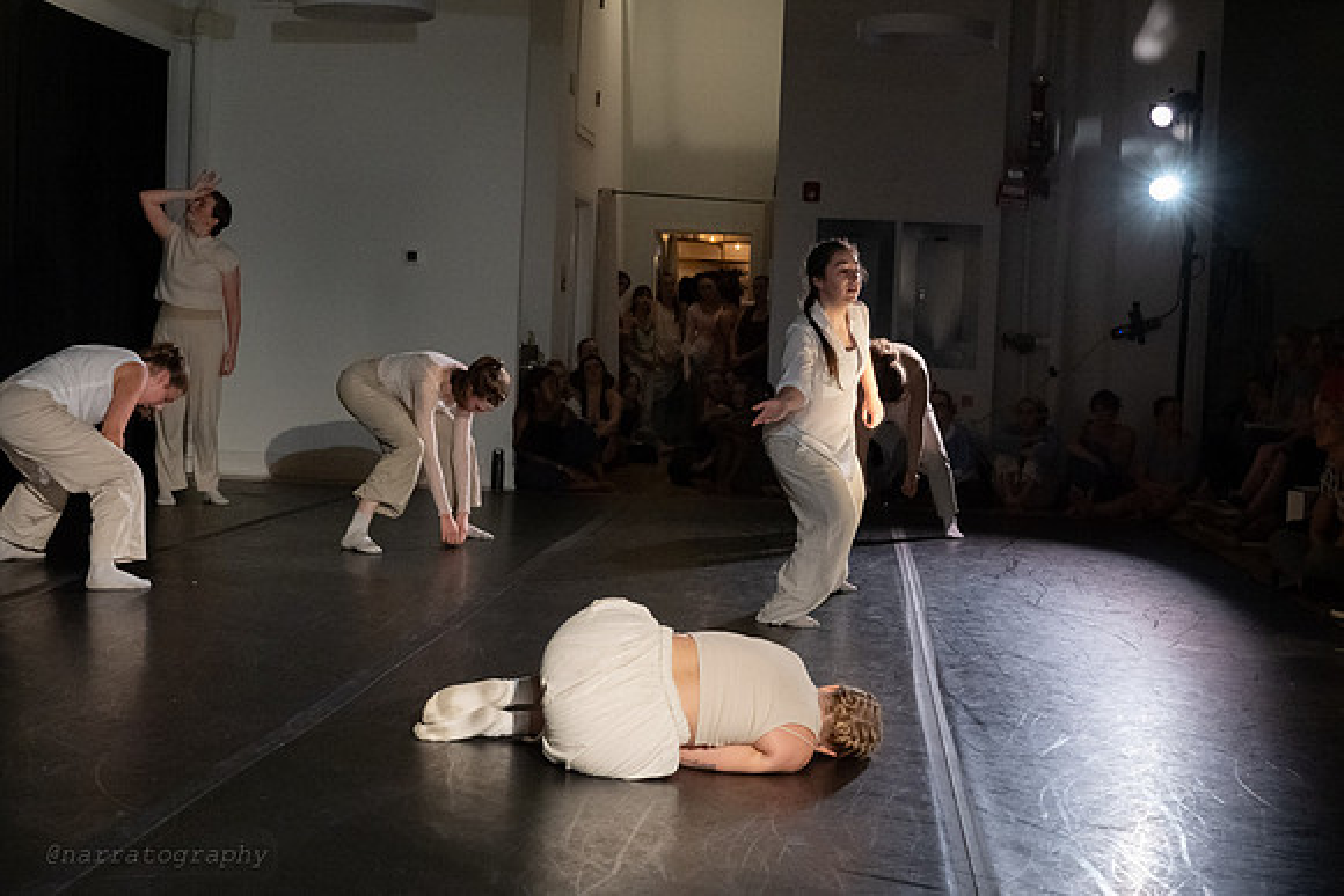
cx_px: 768
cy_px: 403
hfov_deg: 38.9
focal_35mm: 51
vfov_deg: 26.6
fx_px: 1897
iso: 6400
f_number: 5
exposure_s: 1/400
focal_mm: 44
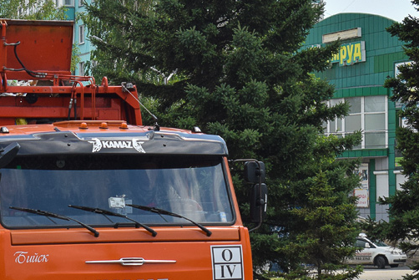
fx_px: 2002
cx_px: 41
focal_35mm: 172
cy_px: 183
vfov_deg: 8.0
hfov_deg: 11.9
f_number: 6.3
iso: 400
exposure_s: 1/1250
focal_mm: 48
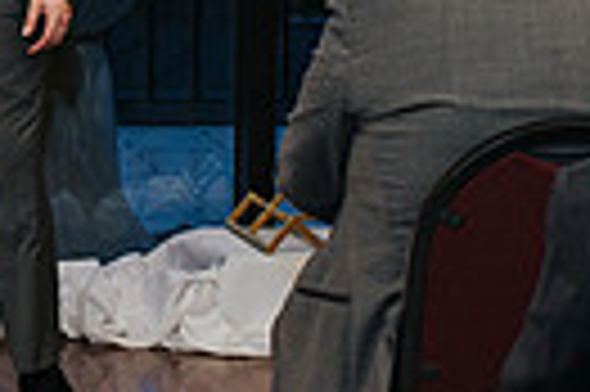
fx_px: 3405
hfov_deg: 9.6
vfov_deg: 6.6
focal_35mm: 208
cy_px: -37
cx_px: -286
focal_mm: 35
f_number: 3.2
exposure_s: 1/200
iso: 800
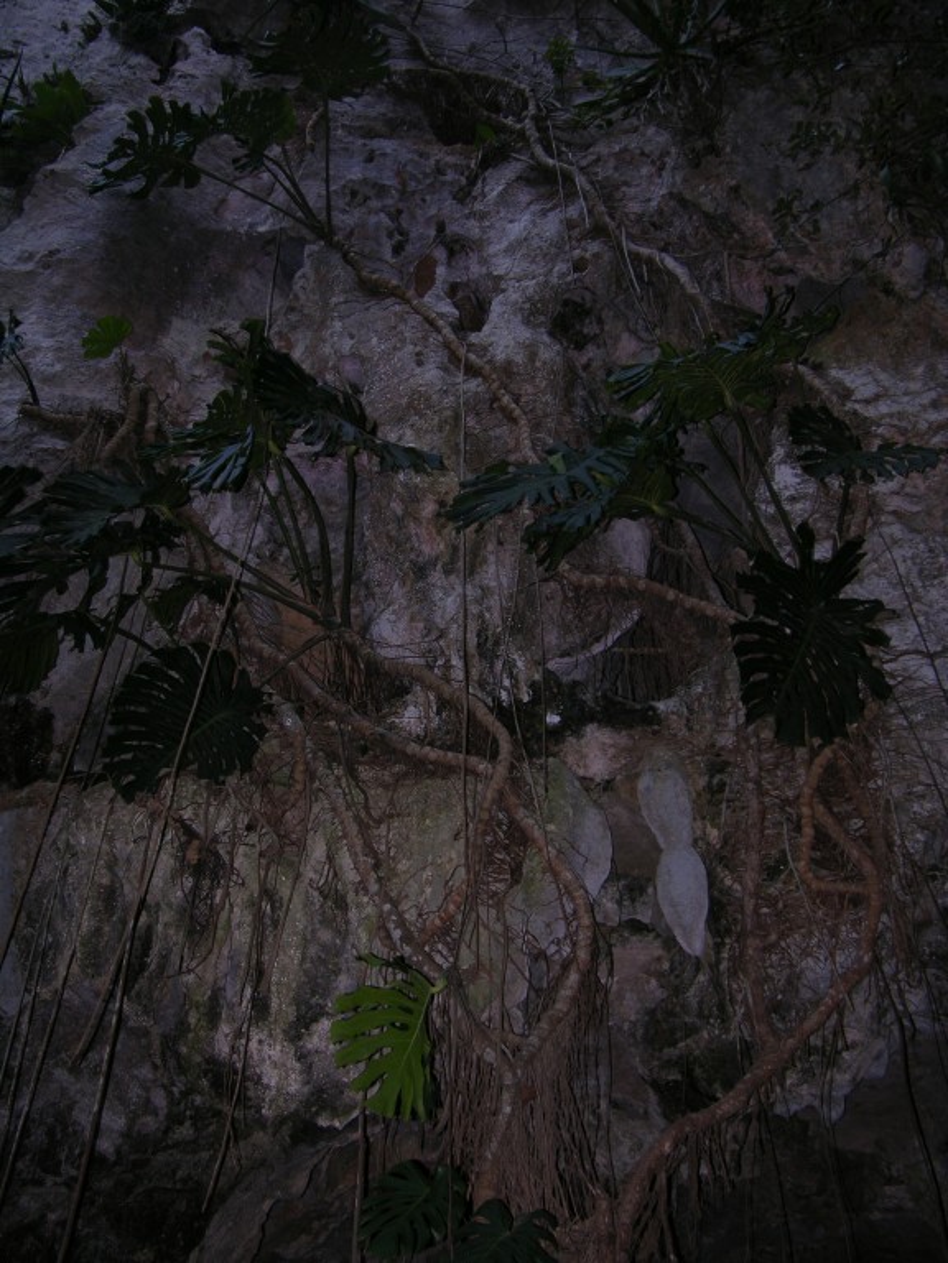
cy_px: 632
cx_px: 474
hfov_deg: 40.7
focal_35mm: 35
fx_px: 1278
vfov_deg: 52.6
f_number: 2.8
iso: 50
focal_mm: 8.9
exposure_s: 1/60.1
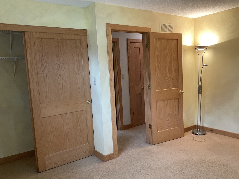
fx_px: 200
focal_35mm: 29
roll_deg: +2.9
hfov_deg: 61.7
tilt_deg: -6.2
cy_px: 90
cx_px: 120
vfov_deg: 48.2
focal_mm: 3
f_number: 1.8
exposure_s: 1/50
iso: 100
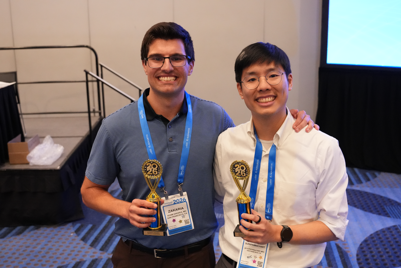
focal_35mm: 36
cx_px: 200
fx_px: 401
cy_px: 134
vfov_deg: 36.9
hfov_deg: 53.1
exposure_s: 1/60
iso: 5000
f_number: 2.8
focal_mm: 24
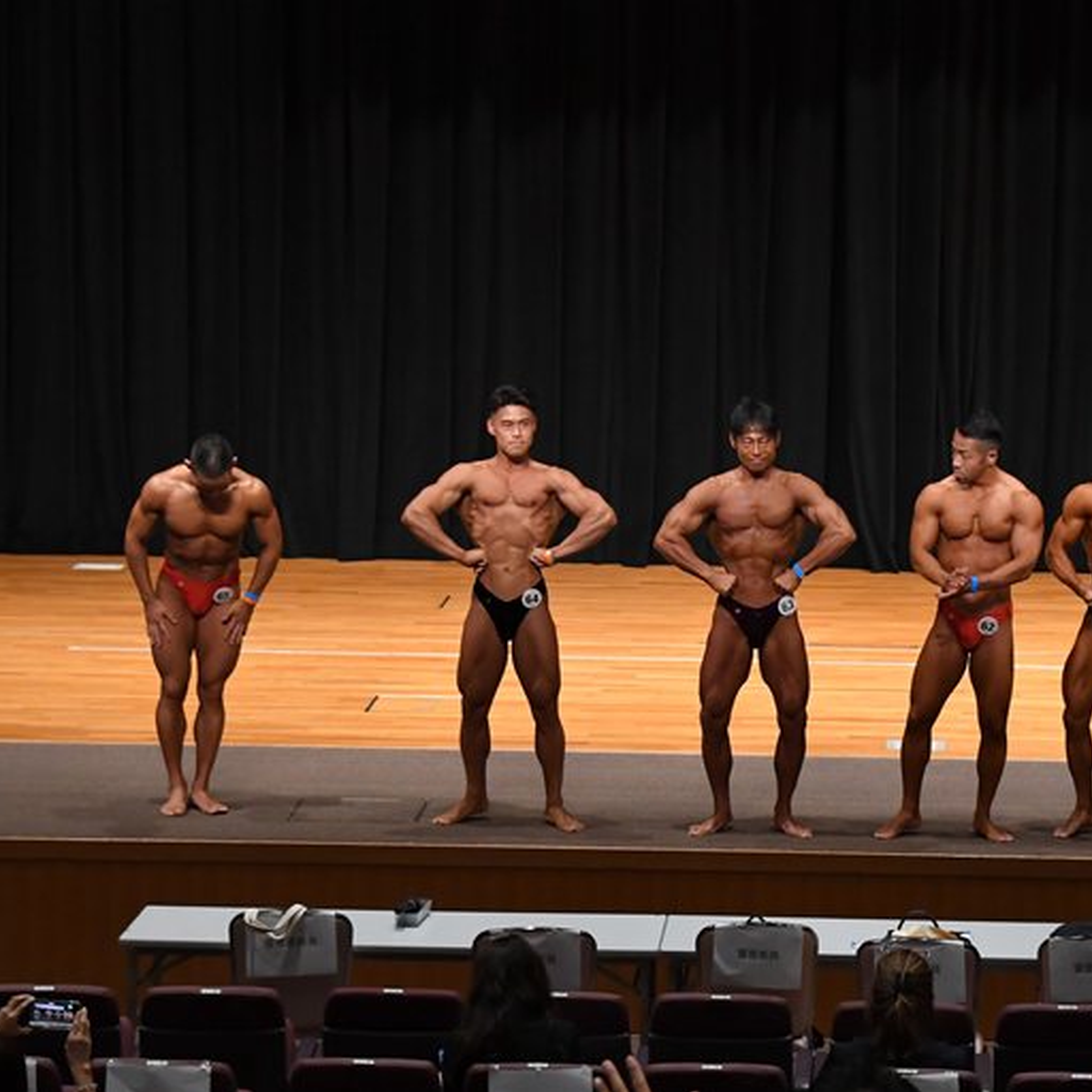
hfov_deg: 12.9
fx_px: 4818
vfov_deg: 12.9
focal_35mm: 135
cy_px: 546
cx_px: 775
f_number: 5.6
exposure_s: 1/400
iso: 4000
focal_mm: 70
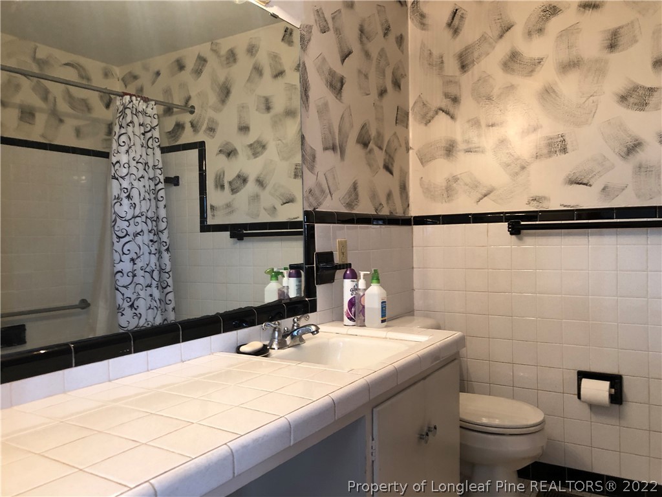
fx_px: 535
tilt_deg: -1.6
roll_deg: +0.6
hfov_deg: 63.4
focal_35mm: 28
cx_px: 331
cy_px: 248
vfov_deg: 49.7
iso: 40
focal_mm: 4
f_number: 1.8
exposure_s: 1/15
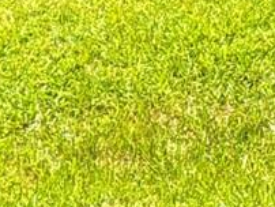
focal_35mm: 380
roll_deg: +0.2
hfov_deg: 5.0
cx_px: 791
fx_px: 3022
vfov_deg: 3.8
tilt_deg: +1.7
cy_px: -375
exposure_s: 1/2762
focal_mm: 6.76
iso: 80
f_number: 1.78
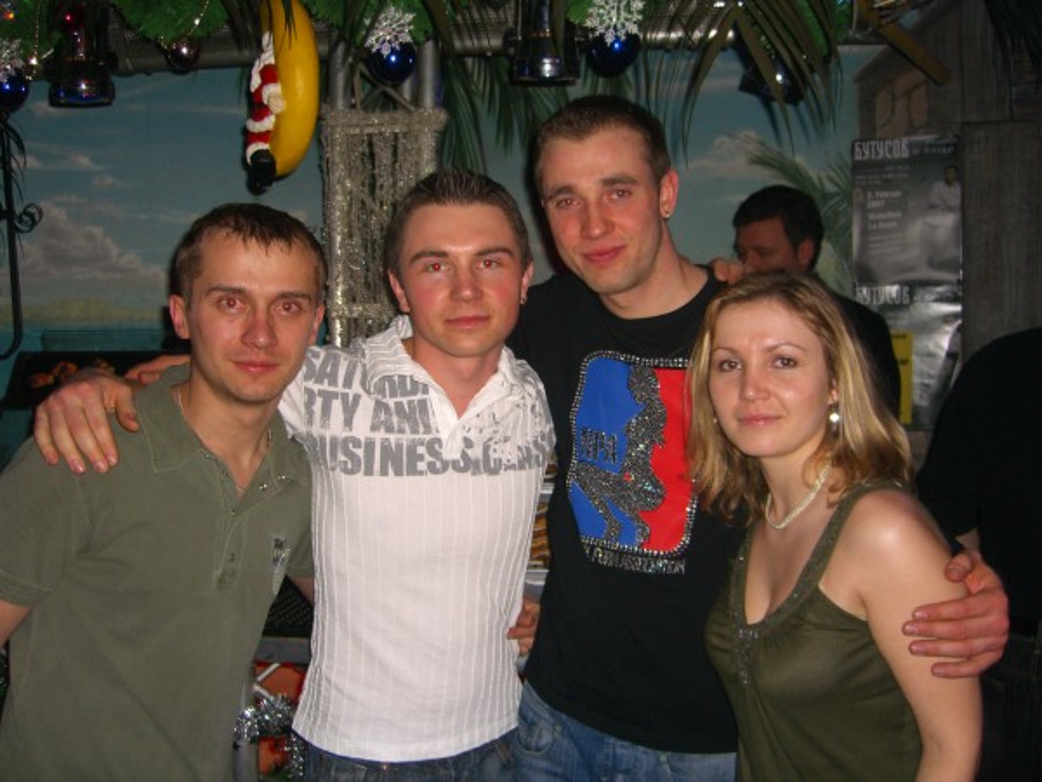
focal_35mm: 38
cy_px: 391
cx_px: 521
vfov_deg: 37.7
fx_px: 1144
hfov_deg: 49.0
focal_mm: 7.9
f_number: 2.8
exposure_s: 1/60
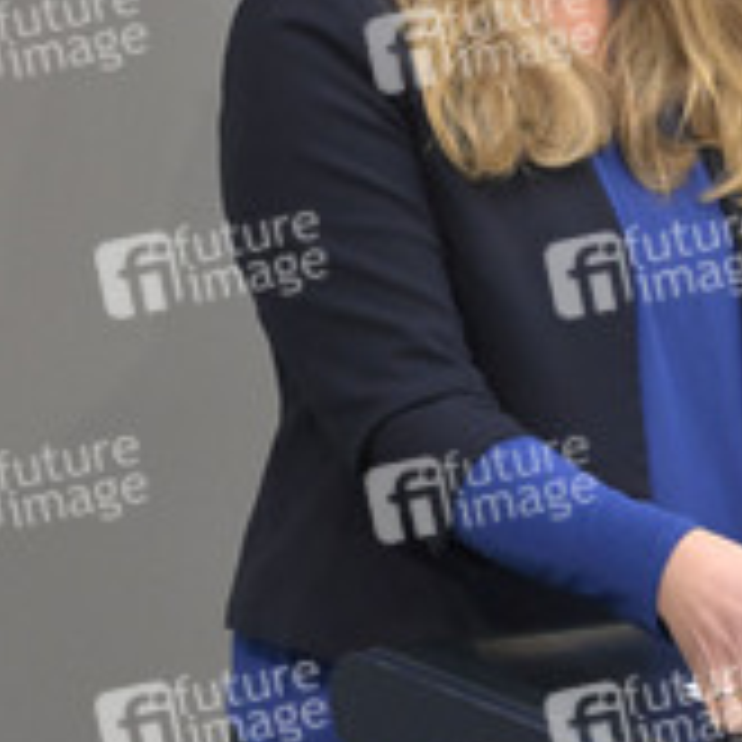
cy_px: 153
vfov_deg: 1.8
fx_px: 23063
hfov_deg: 1.8
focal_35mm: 951
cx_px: 542
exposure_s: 1/500
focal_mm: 410
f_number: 5.6
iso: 8000
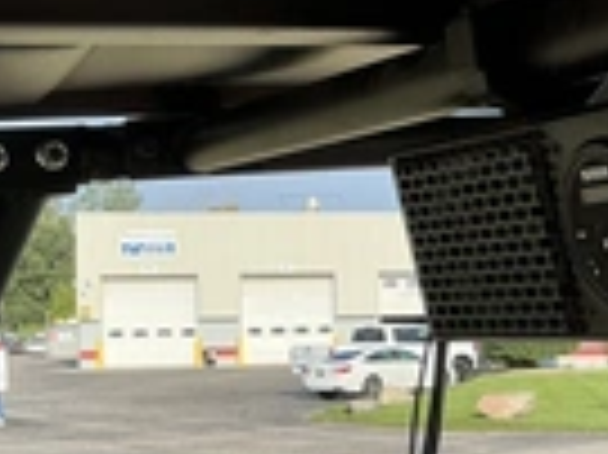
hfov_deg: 22.0
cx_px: 707
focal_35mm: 83
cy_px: 306
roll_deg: +0.7
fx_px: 1457
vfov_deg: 17.7
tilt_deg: -1.7
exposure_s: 1/781
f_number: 1.8
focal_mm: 3
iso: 25
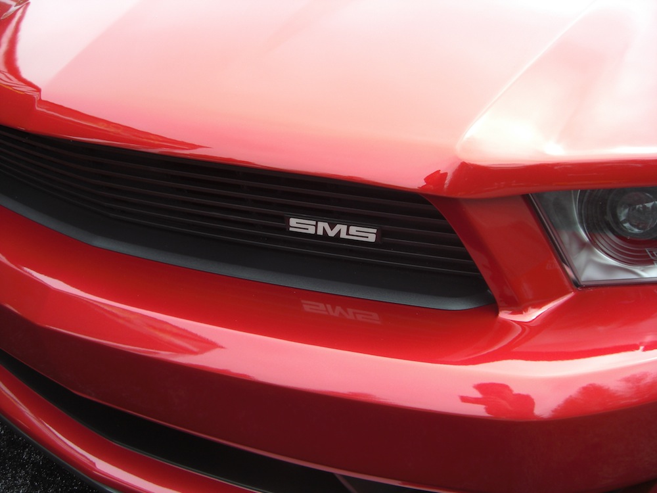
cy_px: 246
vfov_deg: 37.7
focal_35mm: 38
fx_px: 721
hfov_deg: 49.0
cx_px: 328
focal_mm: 6.2
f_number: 2.7
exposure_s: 1/250
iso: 64
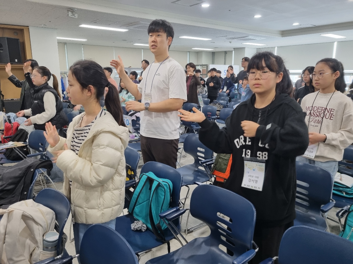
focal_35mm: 26
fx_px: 265
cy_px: 132
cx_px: 176
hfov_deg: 67.3
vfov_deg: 53.1
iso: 200
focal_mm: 5.4
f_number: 1.8
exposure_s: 1/60
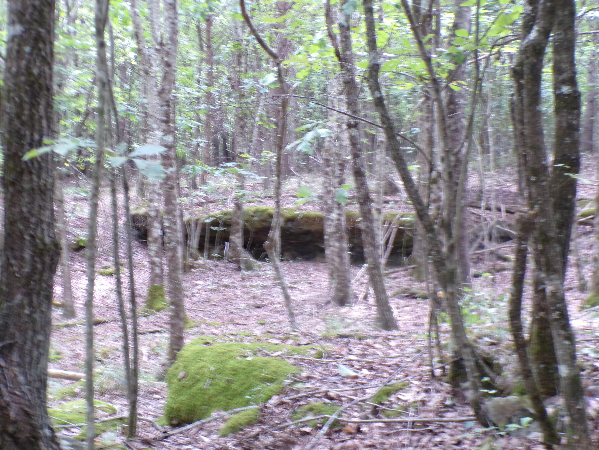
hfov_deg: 34.3
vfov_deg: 26.1
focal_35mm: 56
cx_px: 300
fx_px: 969
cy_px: 225
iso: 283
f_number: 3.7
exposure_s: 1/17
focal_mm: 10.1
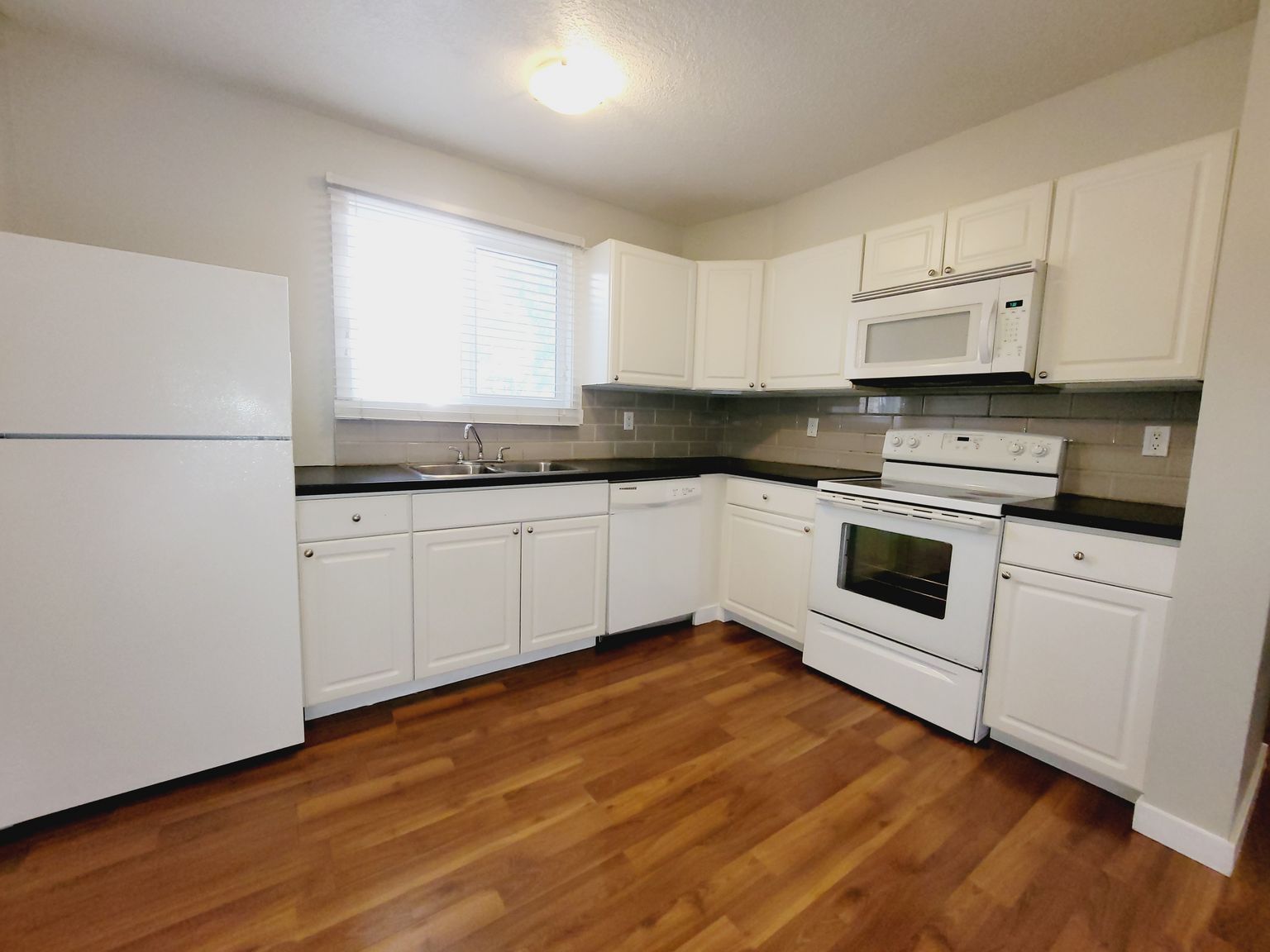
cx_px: 635
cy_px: 476
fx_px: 477
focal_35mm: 13
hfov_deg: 106.2
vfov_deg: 89.9
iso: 250
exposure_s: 1/59
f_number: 2.2
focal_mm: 2.2
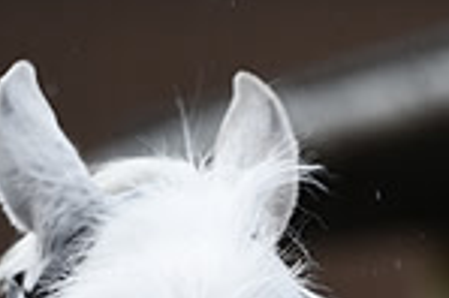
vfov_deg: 1.9
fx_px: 8982
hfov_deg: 2.9
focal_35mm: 721
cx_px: 624
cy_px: 521
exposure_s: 1/800
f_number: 4
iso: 200
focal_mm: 185
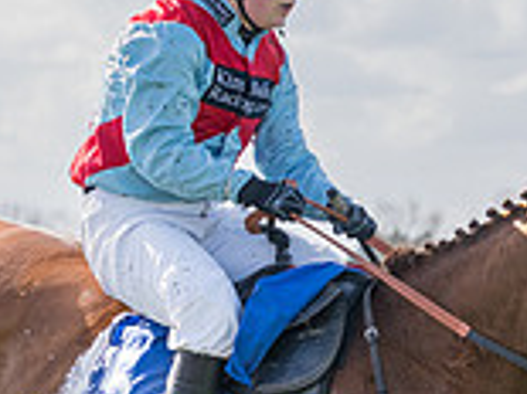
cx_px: 347
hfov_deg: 5.4
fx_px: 5629
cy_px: 335
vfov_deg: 4.0
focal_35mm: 370
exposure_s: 1/2000
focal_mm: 70
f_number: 4
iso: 400
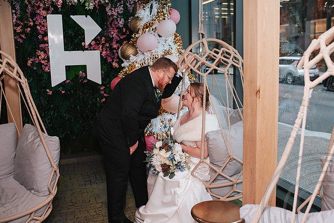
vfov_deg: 36.9
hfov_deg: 53.1
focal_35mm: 36
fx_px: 334
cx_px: 169
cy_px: 111
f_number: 3.2
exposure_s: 1/200
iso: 1000
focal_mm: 35
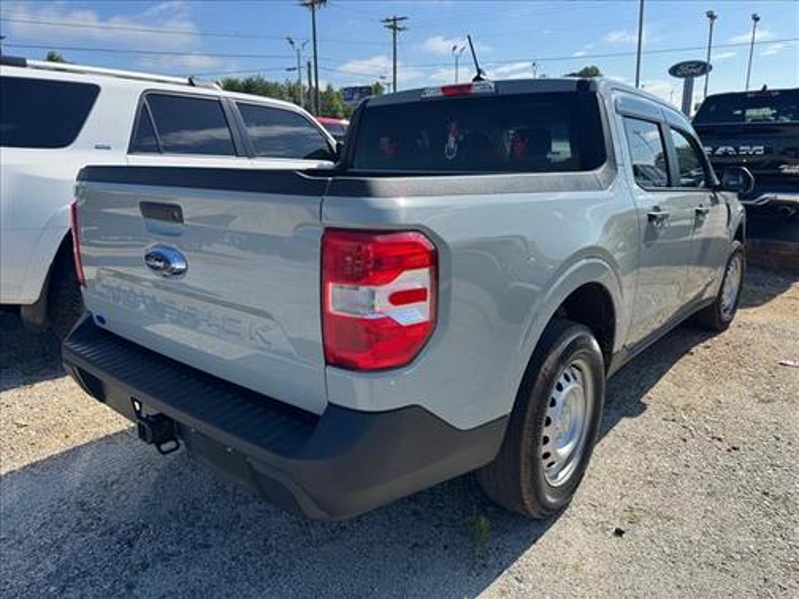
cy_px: 300
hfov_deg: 71.6
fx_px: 554
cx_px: 400
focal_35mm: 24
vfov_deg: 56.8
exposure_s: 1/3597
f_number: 1.78
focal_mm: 6.76
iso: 80
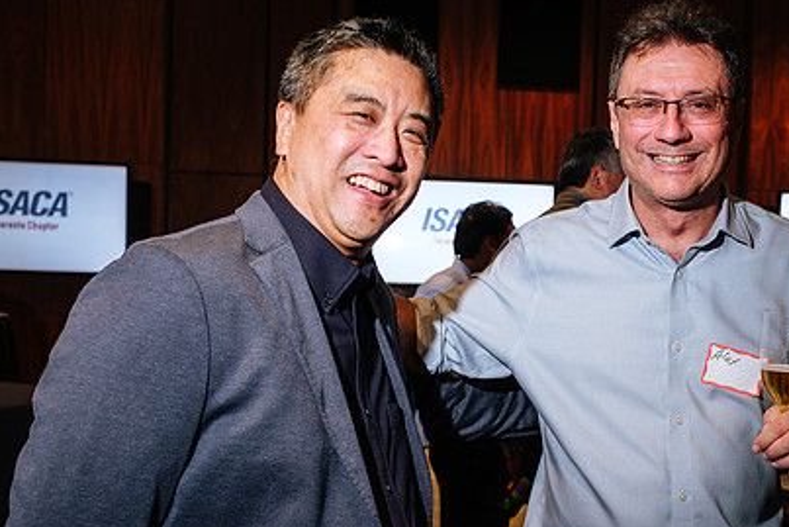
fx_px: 1008
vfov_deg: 29.1
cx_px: 533
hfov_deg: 42.1
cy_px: 332
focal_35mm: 46
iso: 320
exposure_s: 1/60
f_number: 4
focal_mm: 21.3
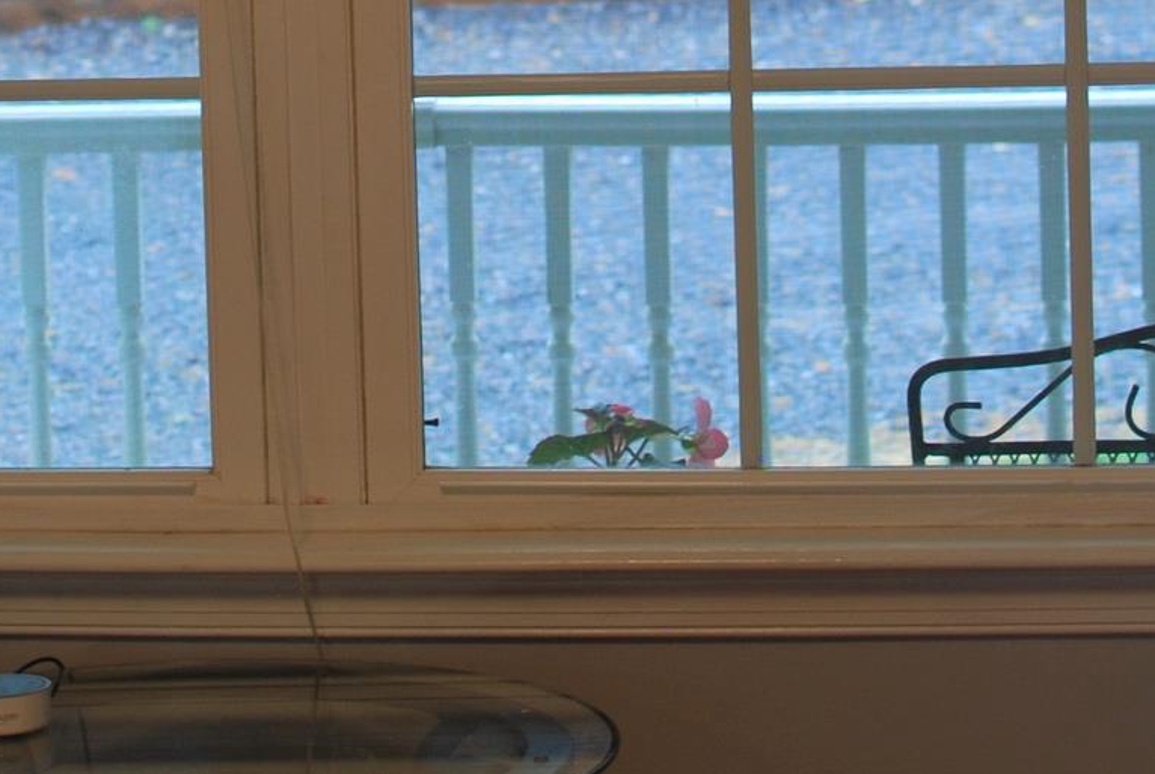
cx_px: 389
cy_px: -174
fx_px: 4508
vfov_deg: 9.7
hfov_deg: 14.6
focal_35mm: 140
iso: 200
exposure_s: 1/40
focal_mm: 35
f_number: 3.2
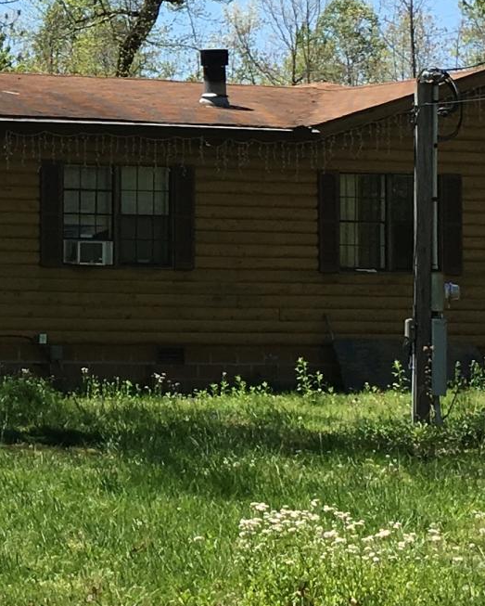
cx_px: -332
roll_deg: -2.0
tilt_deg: +4.9
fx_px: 2331
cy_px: 112
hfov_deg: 11.2
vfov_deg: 14.7
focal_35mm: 130
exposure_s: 1/1166
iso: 25
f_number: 2.2
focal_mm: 4.15
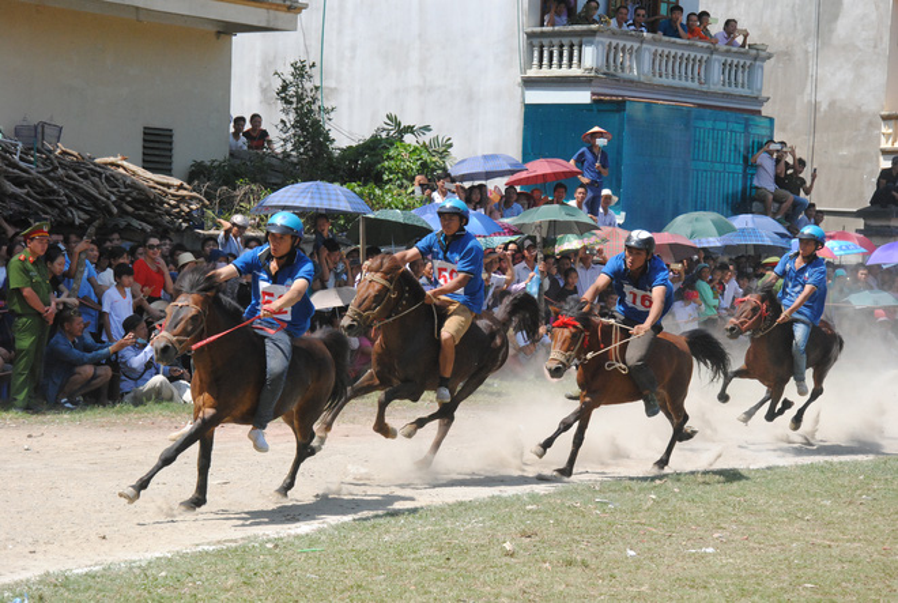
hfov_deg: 19.4
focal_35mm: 105
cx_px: 449
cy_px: 302
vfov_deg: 13.1
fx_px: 2624
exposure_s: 1/1000
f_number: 10
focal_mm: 70
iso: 800
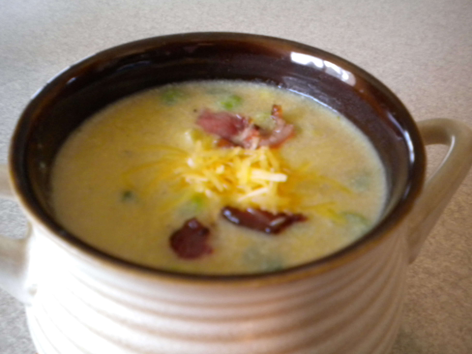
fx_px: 477
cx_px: 236
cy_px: 177
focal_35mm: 35
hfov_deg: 52.6
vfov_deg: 40.7
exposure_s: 1/8.8
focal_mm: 6.3
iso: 416
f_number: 3.1
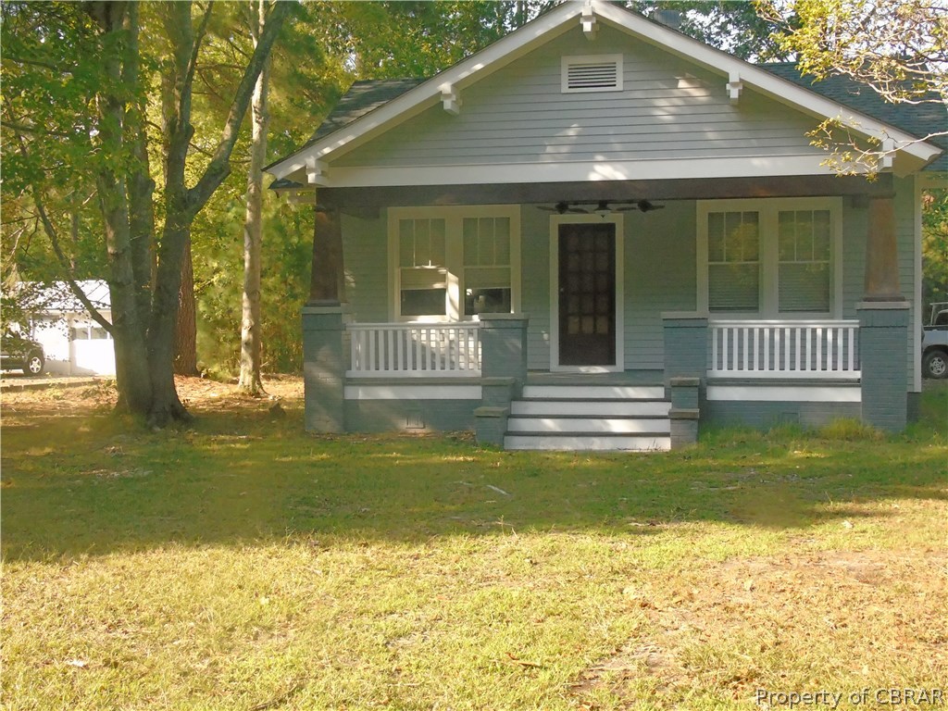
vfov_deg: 31.5
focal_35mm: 46
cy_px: 356
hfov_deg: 41.2
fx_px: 1260
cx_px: 474
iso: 800
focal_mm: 8.2
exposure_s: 1/1000
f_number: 4.1
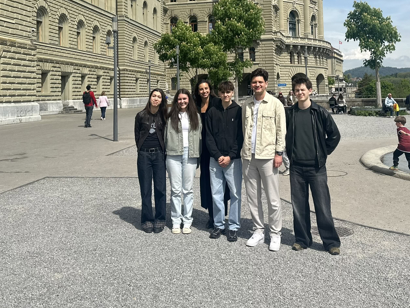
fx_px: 462
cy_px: 61
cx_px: 248
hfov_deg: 47.6
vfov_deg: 35.6
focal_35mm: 39
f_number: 1.8
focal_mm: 6.9
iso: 80
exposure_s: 1/5848
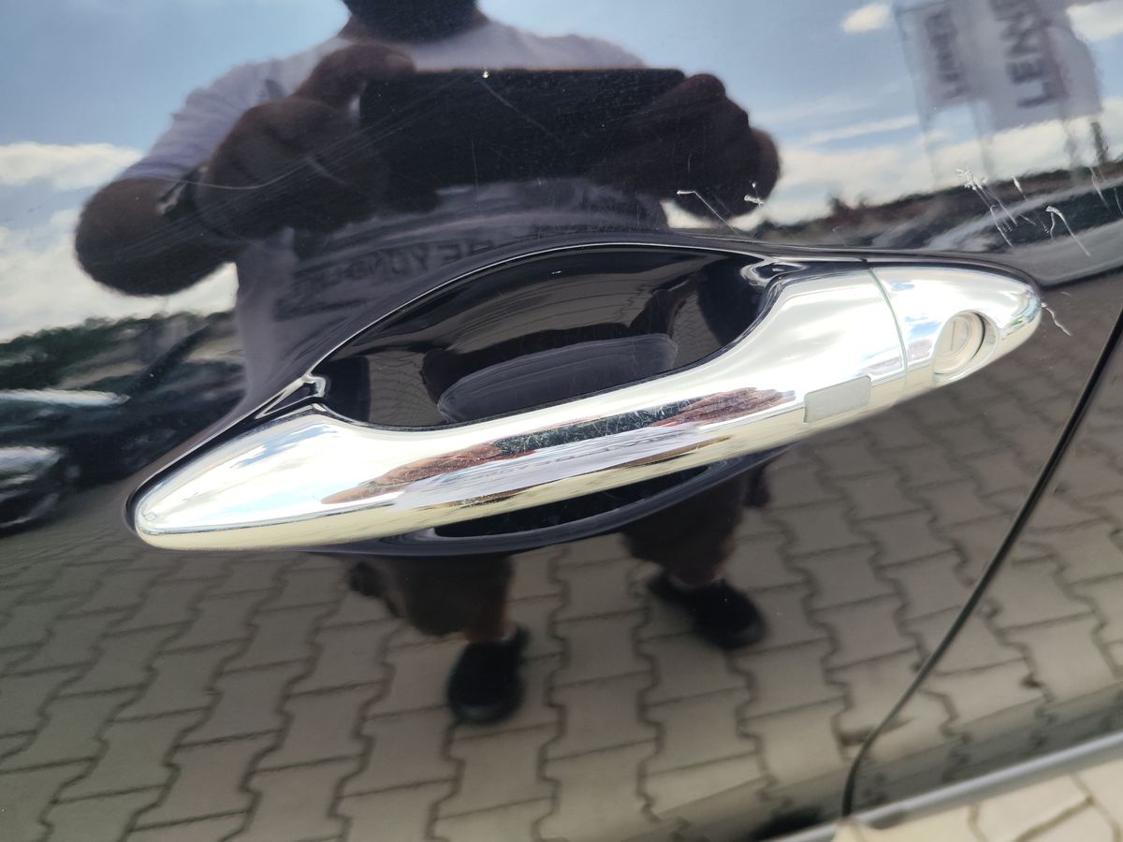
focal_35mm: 23
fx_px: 746
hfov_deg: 73.9
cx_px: 562
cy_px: 421
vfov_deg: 58.9
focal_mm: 7.01
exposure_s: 1/1009
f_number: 1.69
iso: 200
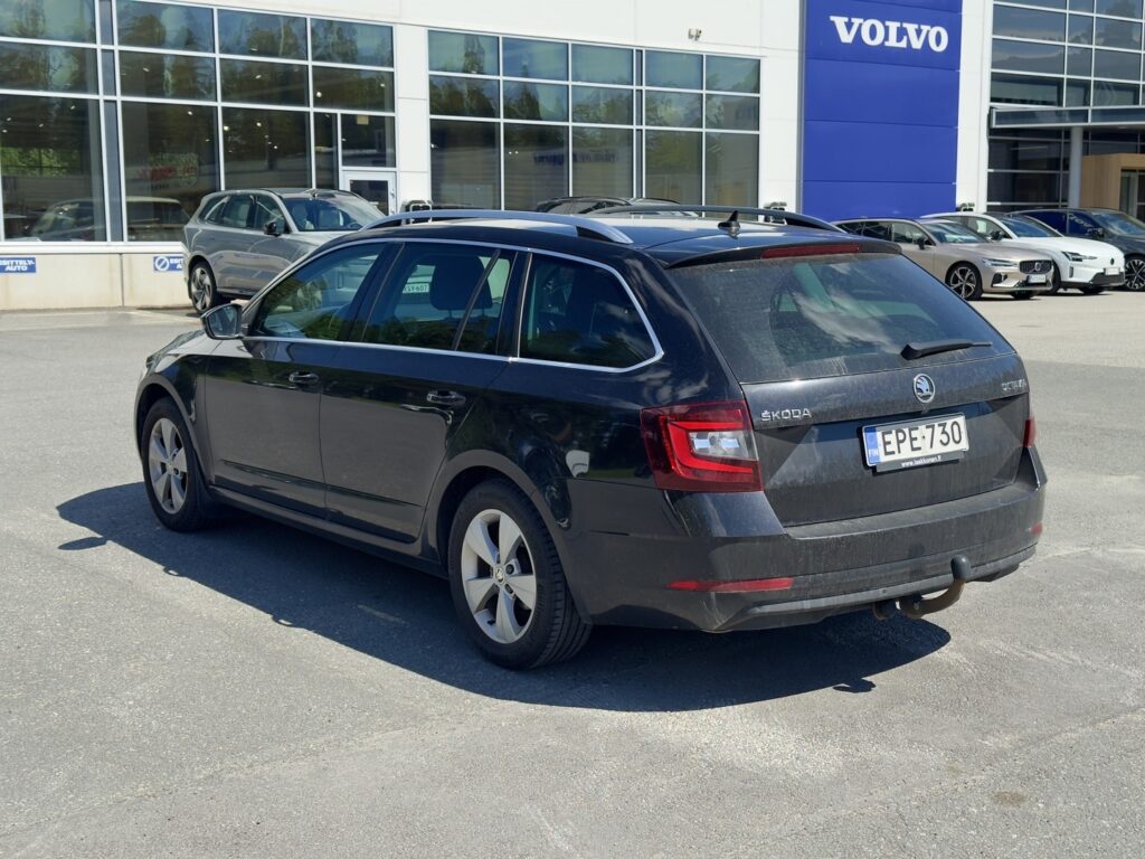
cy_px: 430
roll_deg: +0.3
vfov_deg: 30.3
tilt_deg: -5.6
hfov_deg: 39.7
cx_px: 572
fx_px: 1588
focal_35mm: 48
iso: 64
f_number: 1.78
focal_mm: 6.76
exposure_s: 1/2833
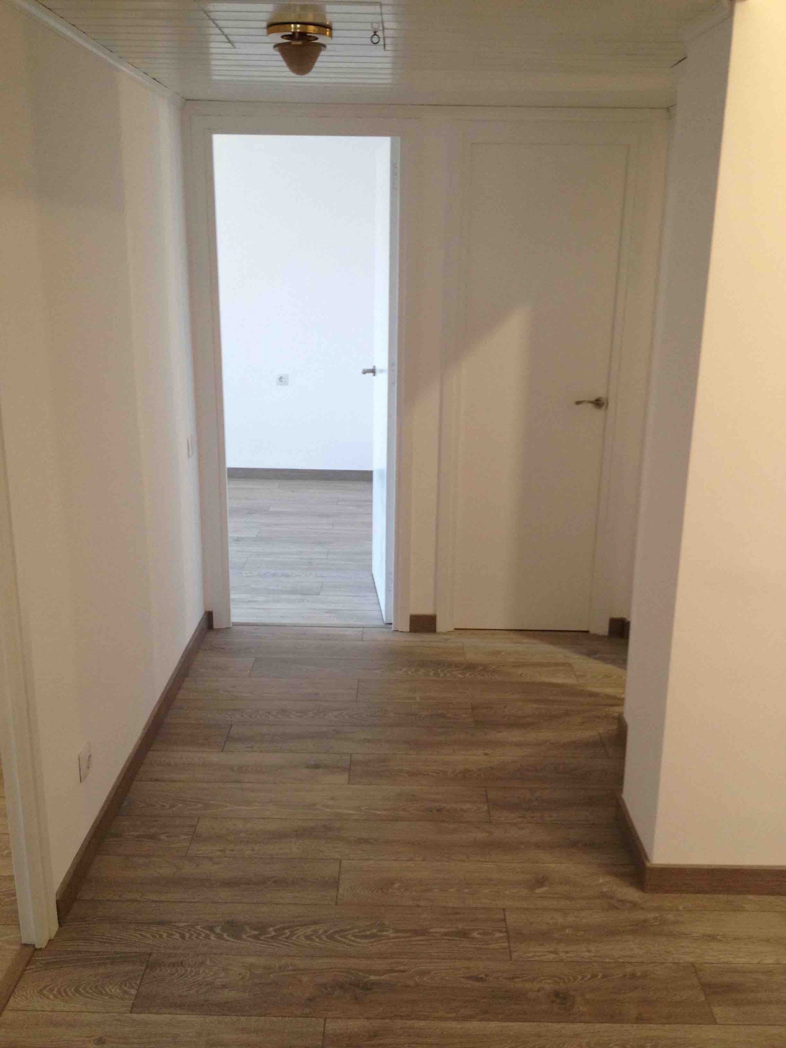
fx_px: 1060
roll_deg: +0.3
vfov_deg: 52.6
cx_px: 393
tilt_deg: -17.7
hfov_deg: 40.7
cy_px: 524
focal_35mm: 35
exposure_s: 1/20
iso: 125
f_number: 2.4
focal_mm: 4.28
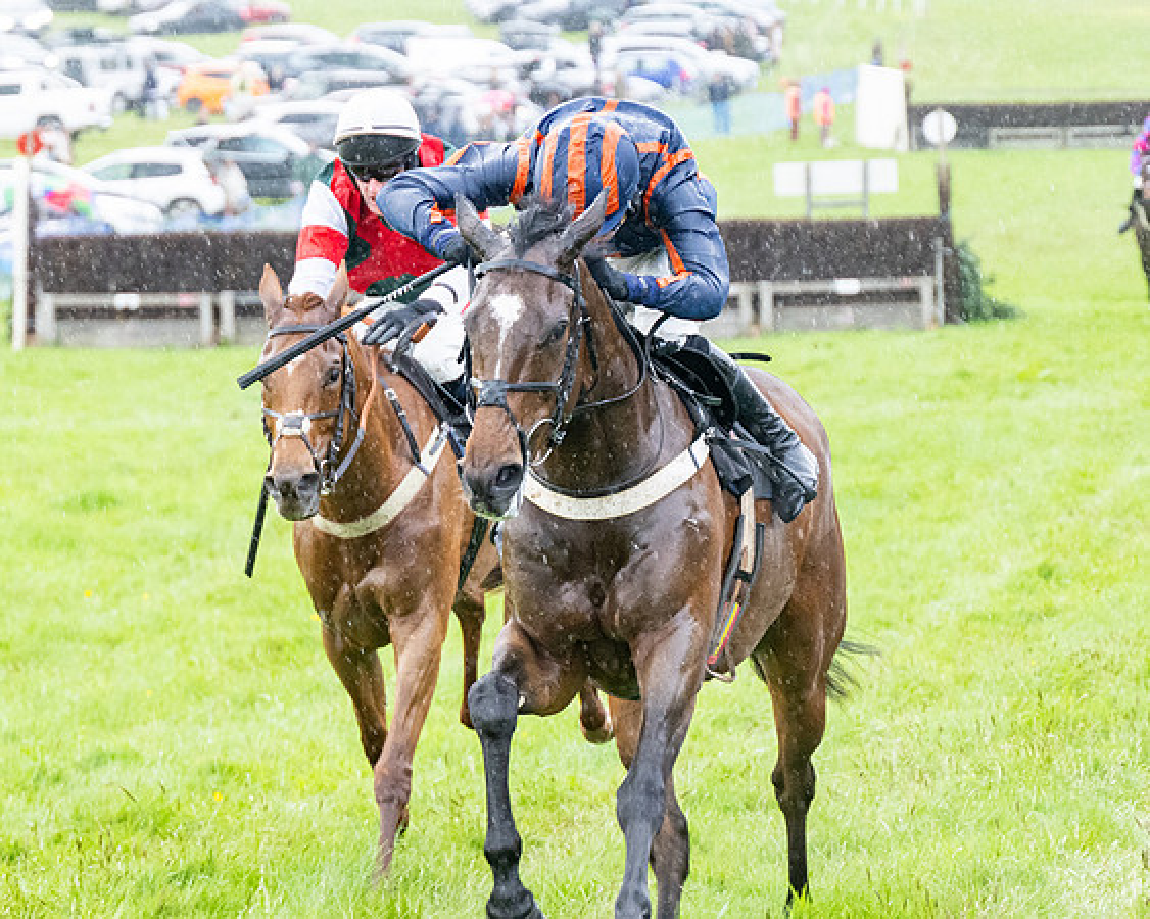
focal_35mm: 191
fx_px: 6487
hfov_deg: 10.1
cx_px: 586
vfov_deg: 8.1
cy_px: 476
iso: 2000
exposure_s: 1/640
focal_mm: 98
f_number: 4
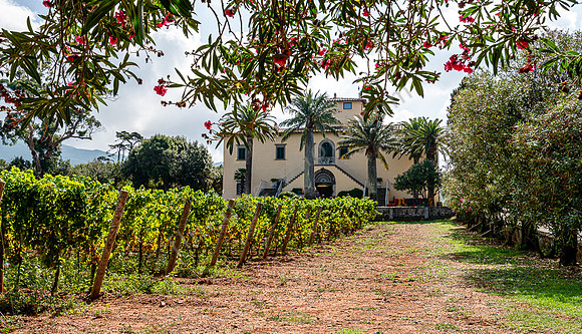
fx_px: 579
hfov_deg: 53.4
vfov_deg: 32.1
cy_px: 187
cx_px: 290
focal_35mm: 37
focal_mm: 35
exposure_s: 1/200
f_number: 8
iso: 100
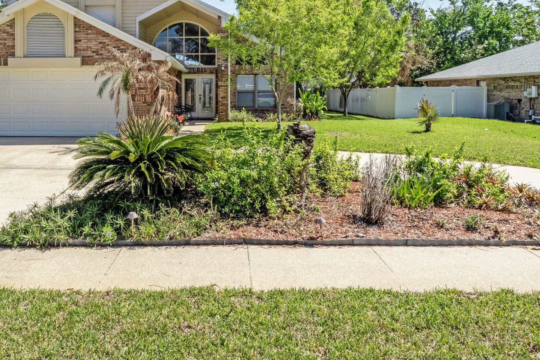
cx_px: 192
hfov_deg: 59.3
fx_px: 464
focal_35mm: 31
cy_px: 105
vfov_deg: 41.5
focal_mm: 11
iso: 250
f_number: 9
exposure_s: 1/4000
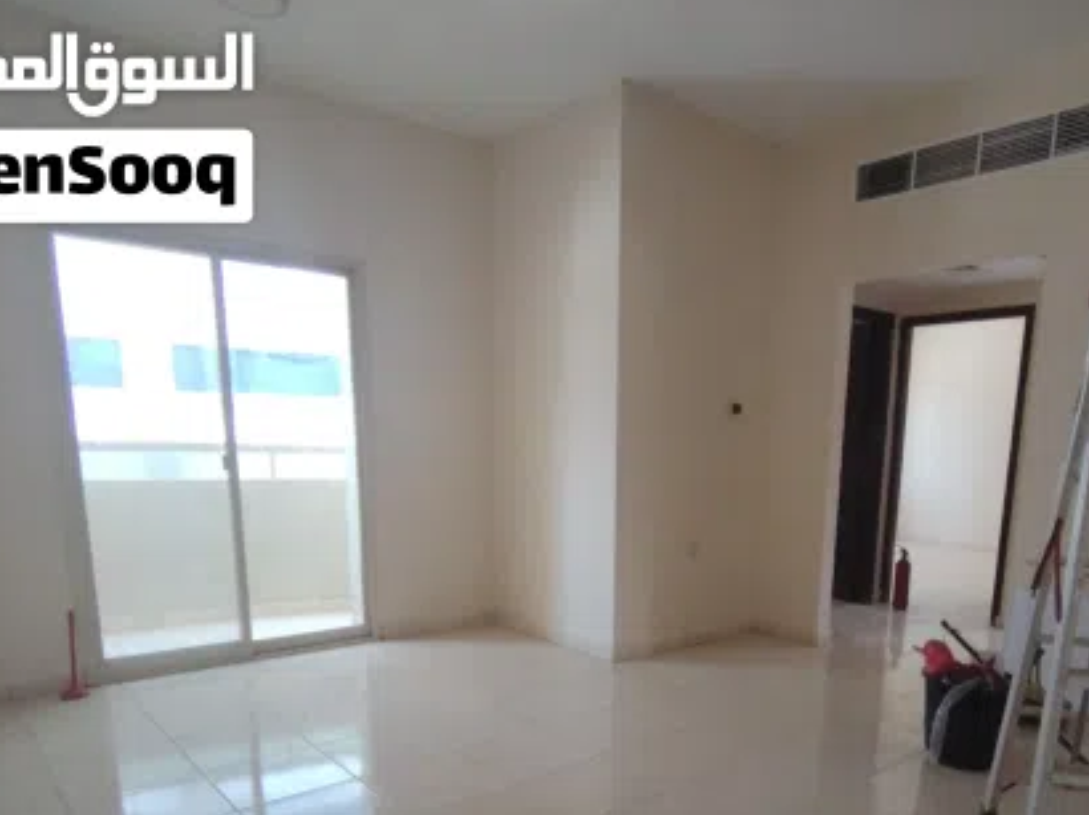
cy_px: 605
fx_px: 786
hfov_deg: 68.7
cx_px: 653
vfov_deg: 52.6
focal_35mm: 25
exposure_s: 1/30
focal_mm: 1.42
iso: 326
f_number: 2.2
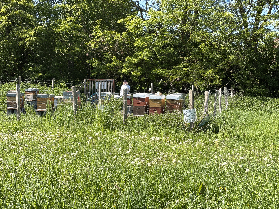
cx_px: 140
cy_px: 104
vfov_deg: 28.0
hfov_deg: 36.8
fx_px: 419
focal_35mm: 52
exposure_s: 1/1453
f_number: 1.6
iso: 40
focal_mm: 5.96
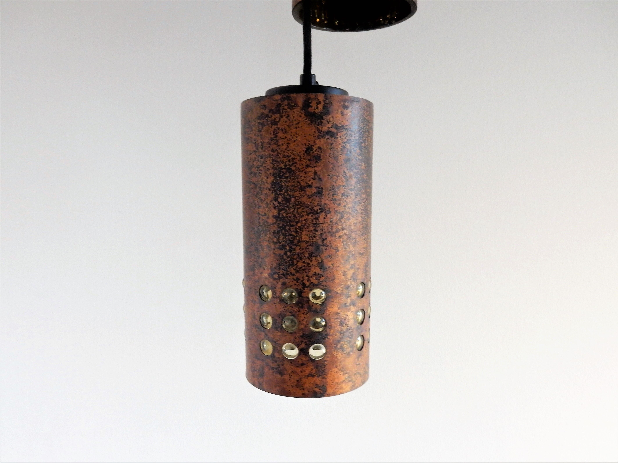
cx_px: 309
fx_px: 446
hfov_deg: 69.4
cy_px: 232
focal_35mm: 25
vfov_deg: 54.9
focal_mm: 4.5
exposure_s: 1/15
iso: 400
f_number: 3.7
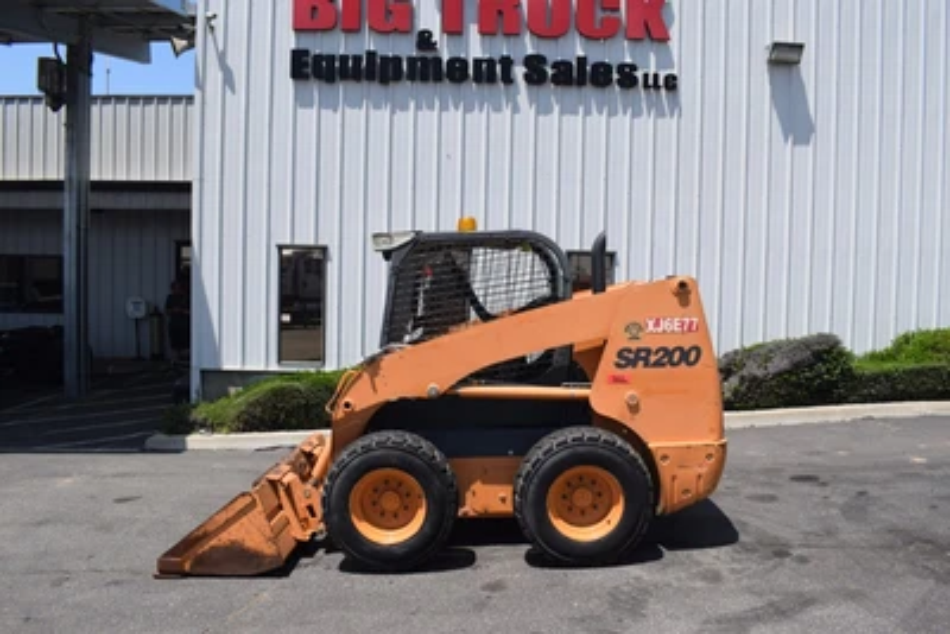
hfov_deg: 67.4
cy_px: 317
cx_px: 475
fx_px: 713
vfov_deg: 48.0
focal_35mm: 27
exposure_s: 1/400
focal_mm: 18
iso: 200
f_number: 10
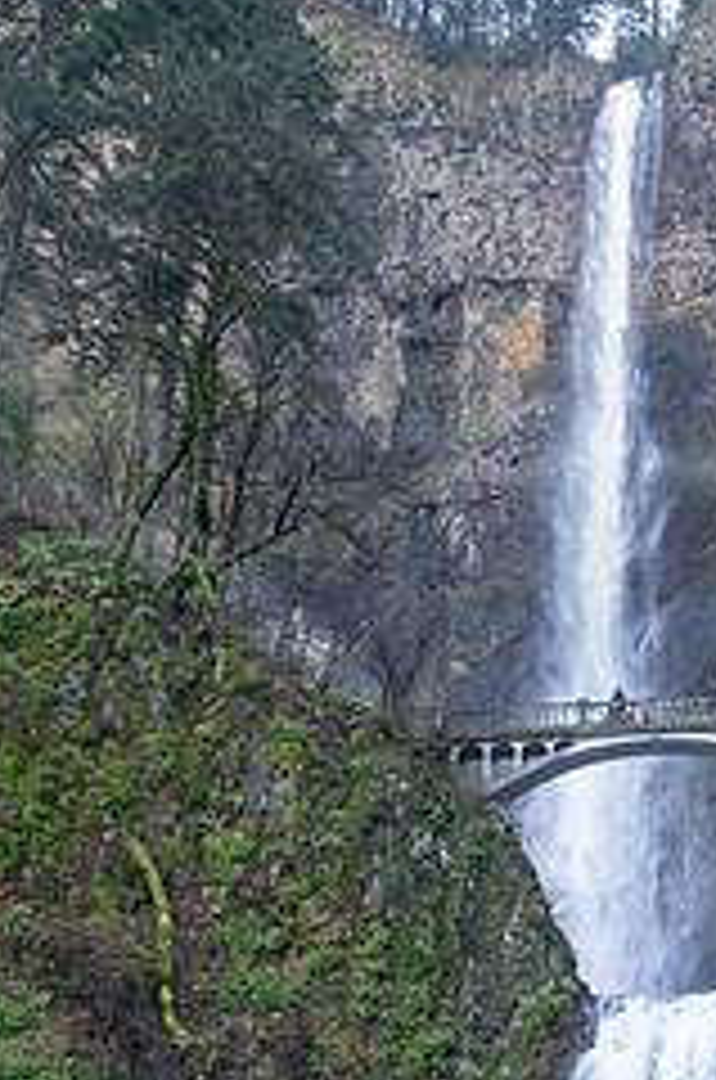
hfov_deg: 28.8
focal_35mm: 45
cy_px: 878
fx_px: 1348
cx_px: 619
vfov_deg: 41.6
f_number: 8
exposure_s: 1/320
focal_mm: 24
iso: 8000
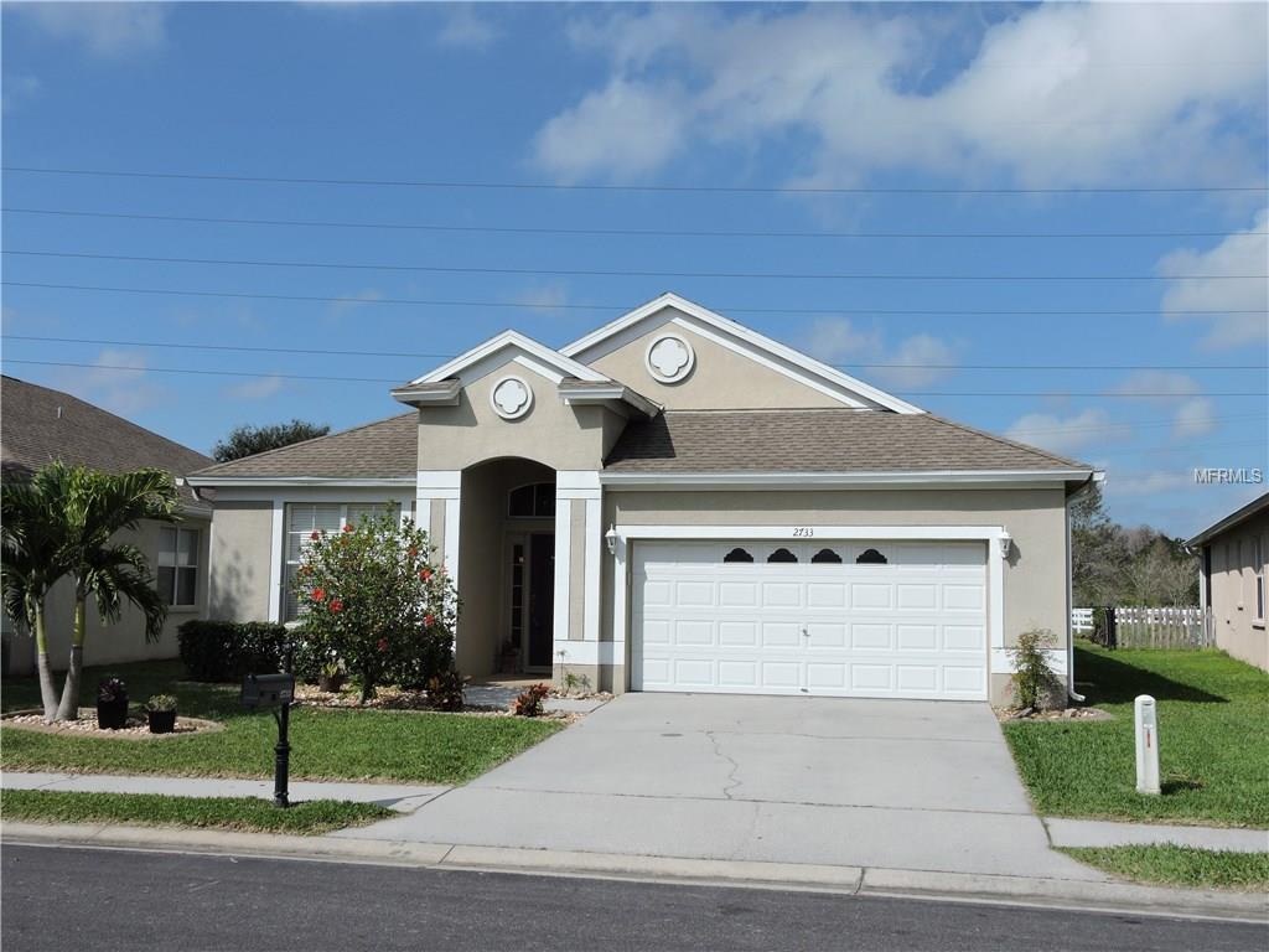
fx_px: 1283
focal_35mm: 35
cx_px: 634
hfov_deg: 52.6
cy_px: 476
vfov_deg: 40.7
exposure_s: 1/1250
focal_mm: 6.3
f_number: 4.2
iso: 100
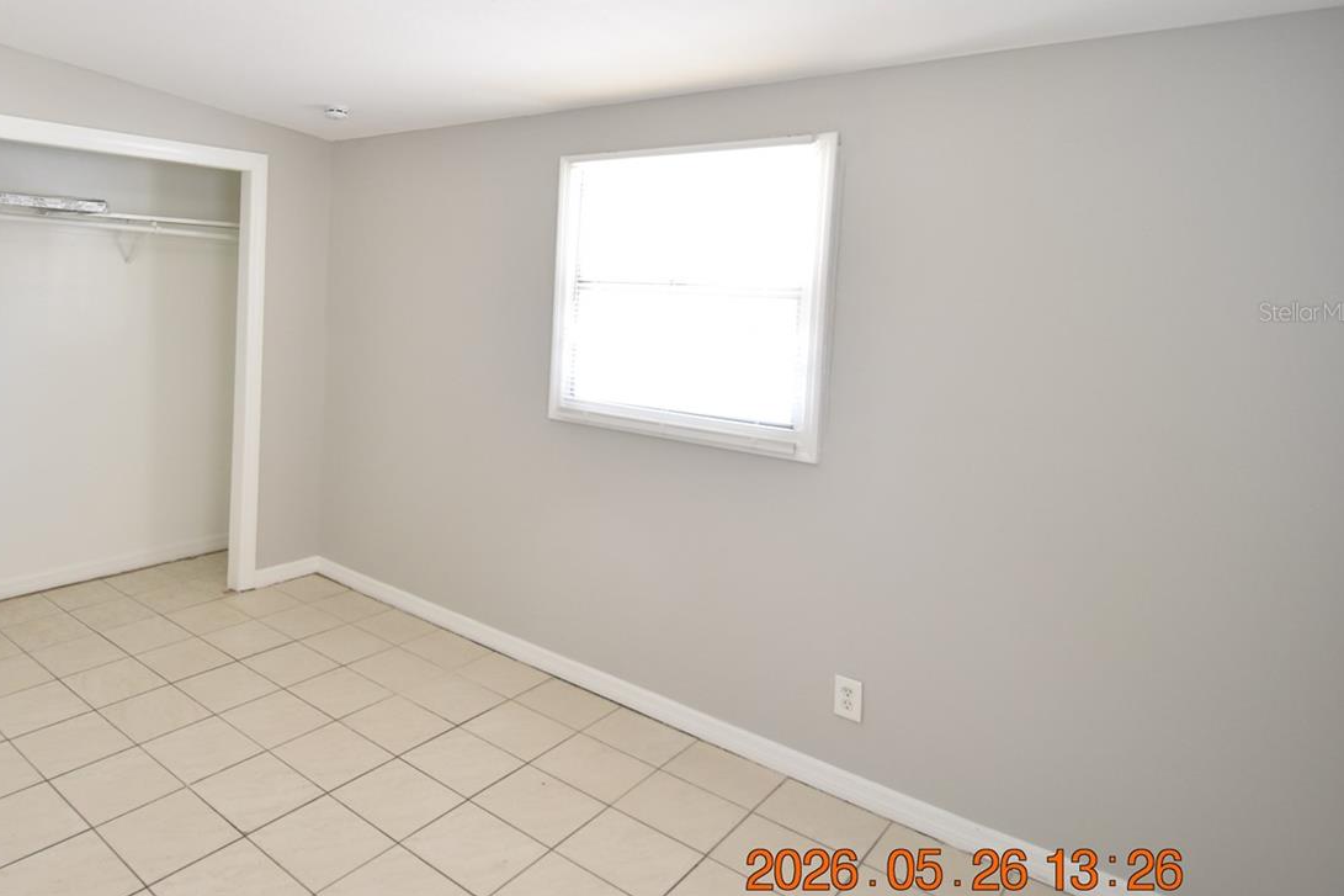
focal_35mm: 22
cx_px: 383
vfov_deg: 56.2
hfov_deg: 74.5
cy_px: 312
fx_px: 821
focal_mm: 10
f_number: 3.5
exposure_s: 1/60
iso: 800
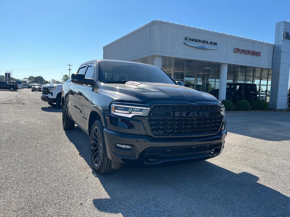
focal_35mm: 26
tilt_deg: -6.3
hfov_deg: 67.3
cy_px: 108
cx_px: 145
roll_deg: -1.9
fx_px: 218
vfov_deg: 53.1
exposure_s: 1/1412
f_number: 1.5
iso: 50
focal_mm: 5.7
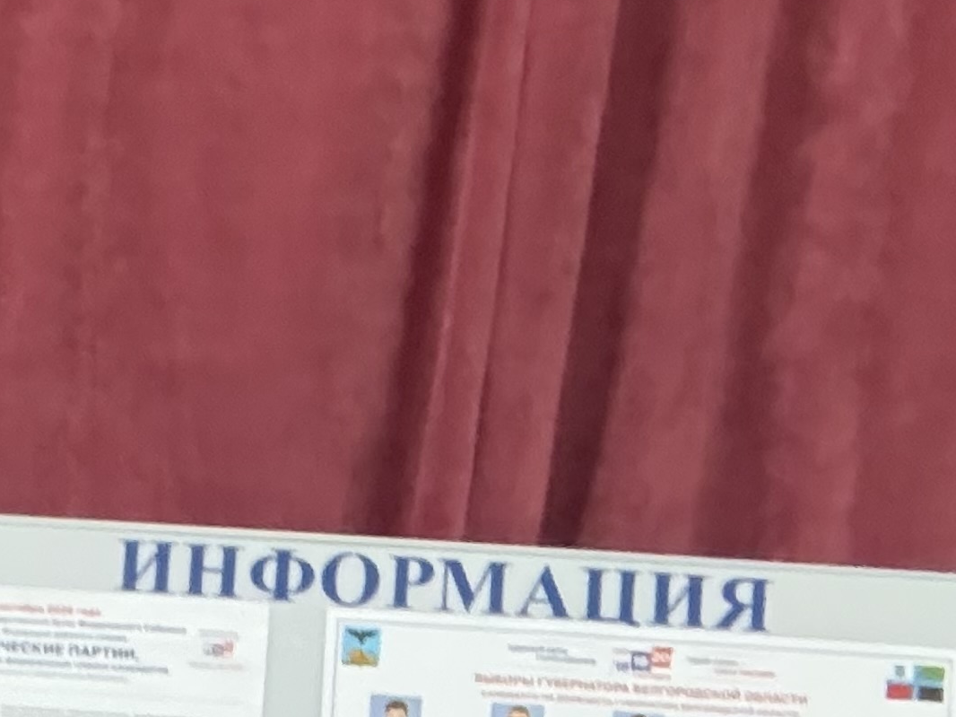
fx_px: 2402
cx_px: -752
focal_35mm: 87
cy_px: 941
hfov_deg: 18.0
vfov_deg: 16.1
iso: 250
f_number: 1.9
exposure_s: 1/33
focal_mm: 2.69
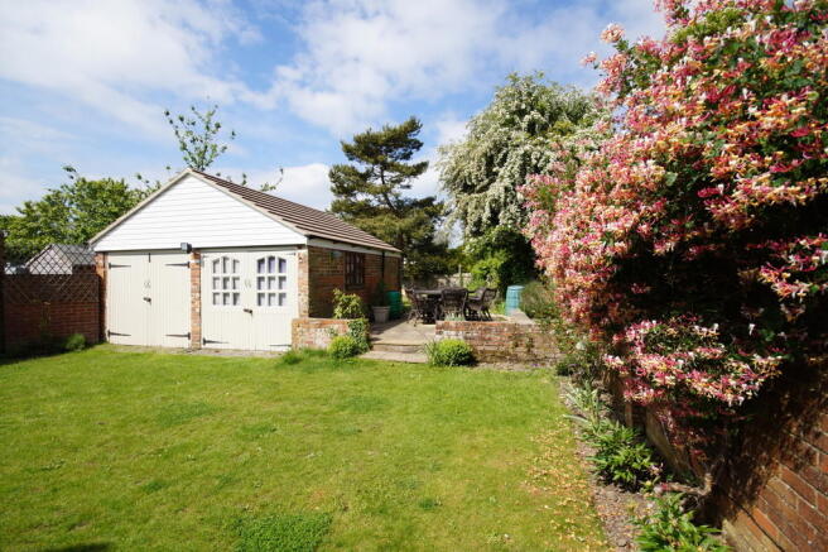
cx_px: 414
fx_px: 345
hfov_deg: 100.4
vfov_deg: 77.3
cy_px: 276
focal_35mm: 15
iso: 100
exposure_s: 1/125
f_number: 9
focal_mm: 10
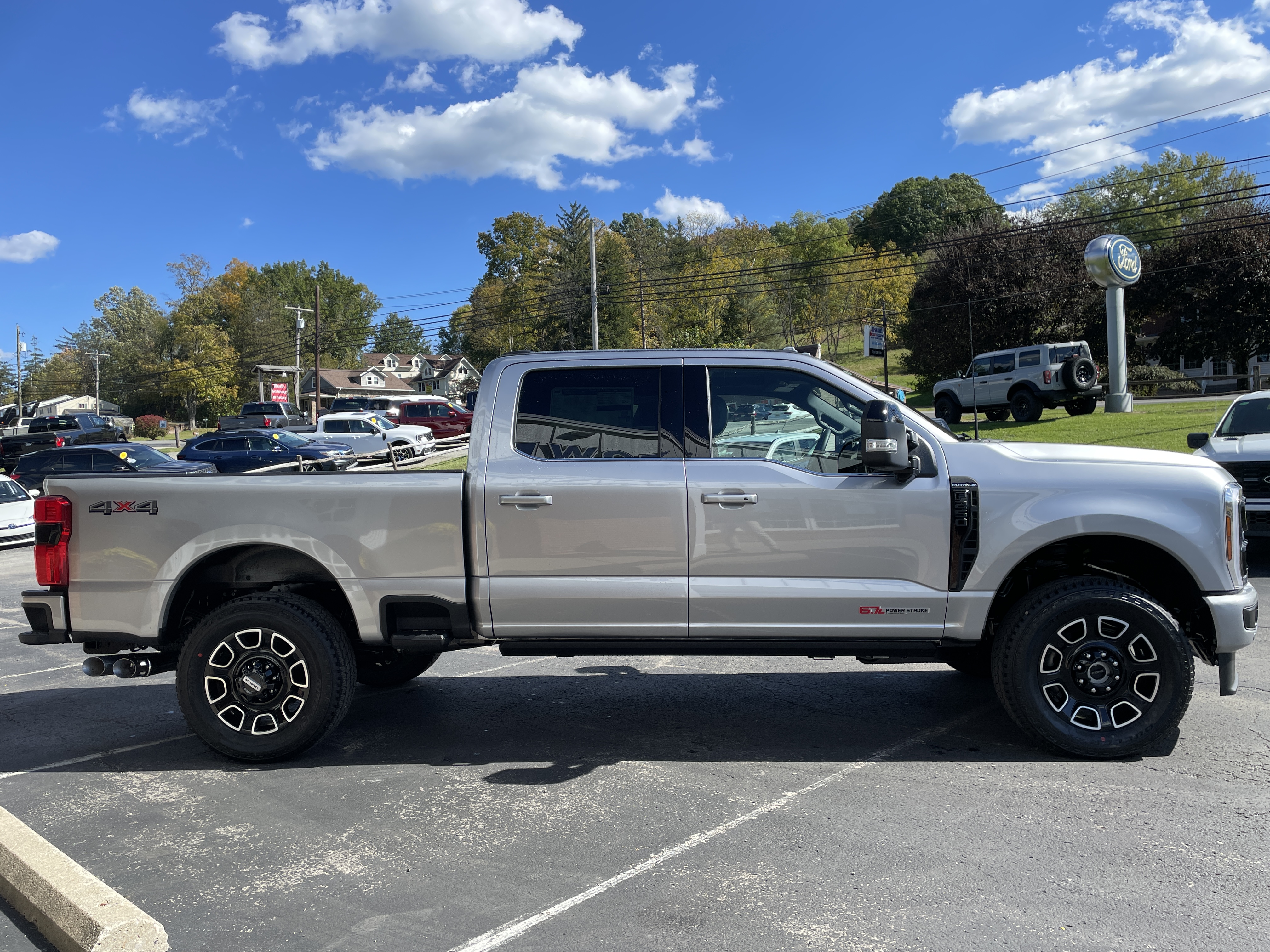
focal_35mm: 26
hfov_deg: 67.3
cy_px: 476
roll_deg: +3.0
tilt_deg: -1.5
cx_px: 635
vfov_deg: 53.1
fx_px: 954
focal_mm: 4.2
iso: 32
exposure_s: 1/2174
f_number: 1.6
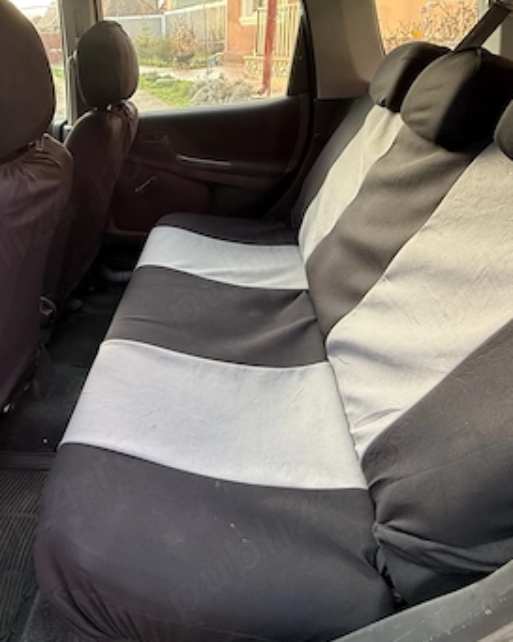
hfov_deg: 56.9
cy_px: 259
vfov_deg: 69.7
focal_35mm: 24
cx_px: 154
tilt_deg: -25.9
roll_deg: +3.4
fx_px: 456
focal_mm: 2.22
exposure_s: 1/99
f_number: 2.2
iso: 320
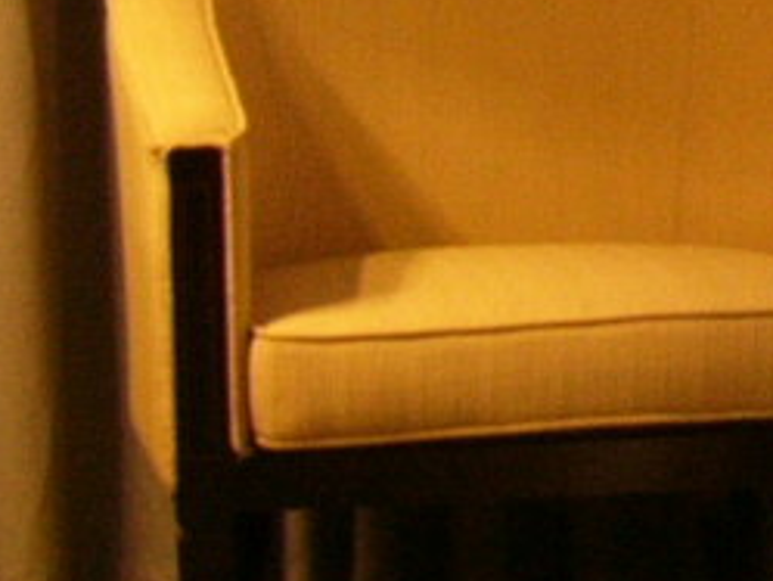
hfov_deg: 8.7
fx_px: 5027
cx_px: 866
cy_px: -224
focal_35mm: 225
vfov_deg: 6.5
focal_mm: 5.8
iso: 100
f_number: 2.8
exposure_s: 1/2.5
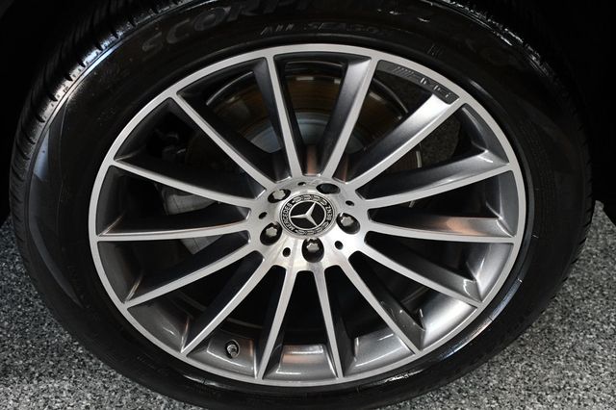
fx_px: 975
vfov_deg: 23.8
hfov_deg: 35.1
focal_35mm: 57
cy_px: 205
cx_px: 308
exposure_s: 1/125
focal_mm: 38
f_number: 4.2
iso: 1600
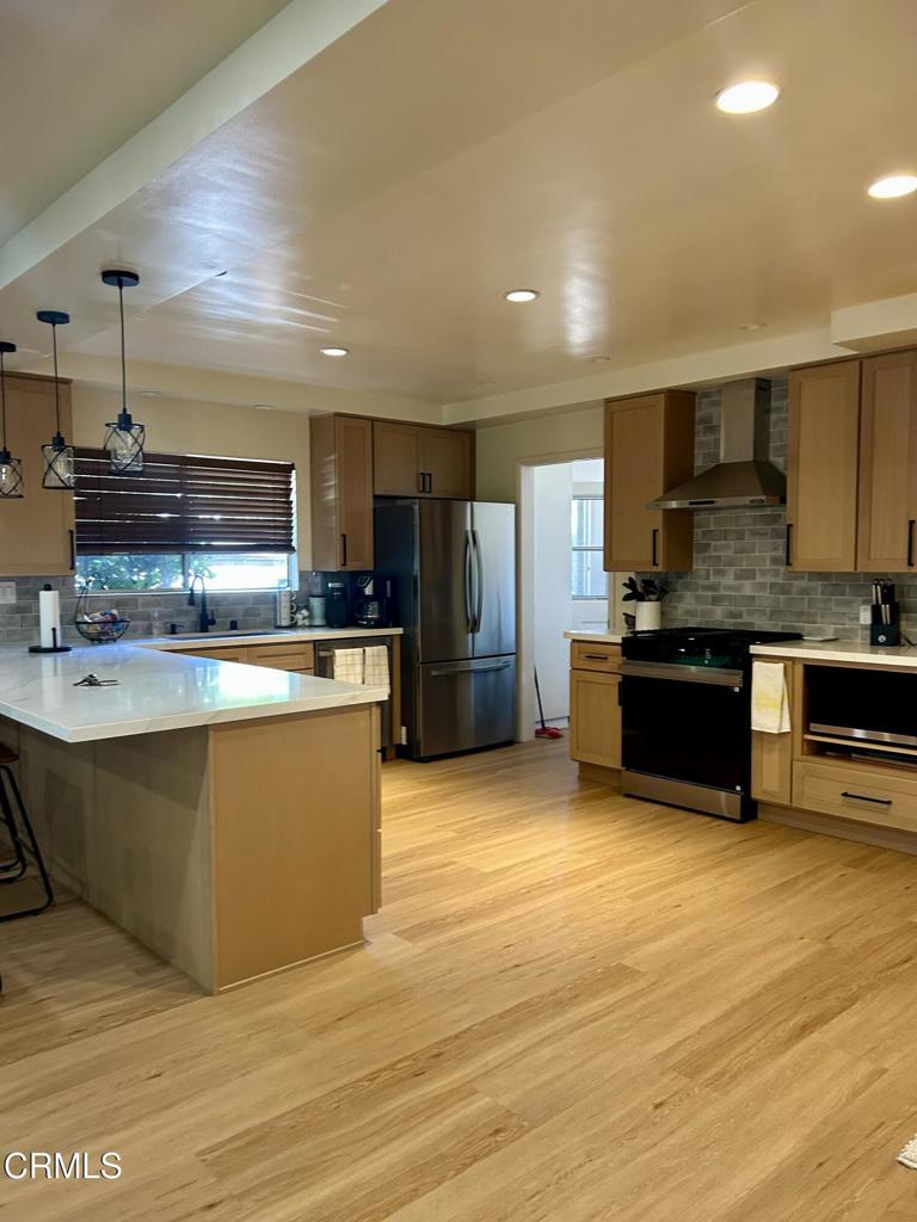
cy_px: 611
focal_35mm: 26
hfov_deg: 53.1
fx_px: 918
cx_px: 458
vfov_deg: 67.3
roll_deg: +2.6
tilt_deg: -2.6
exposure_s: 1/60
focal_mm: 5.7
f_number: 1.5
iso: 200
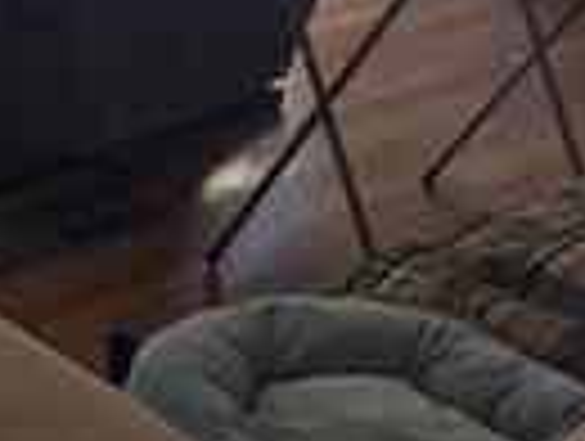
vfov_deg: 11.6
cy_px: -324
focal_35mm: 120
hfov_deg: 15.1
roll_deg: -0.8
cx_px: -320
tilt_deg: -11.9
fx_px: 2032
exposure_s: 1/111
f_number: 1.6
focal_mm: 5.96
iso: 125
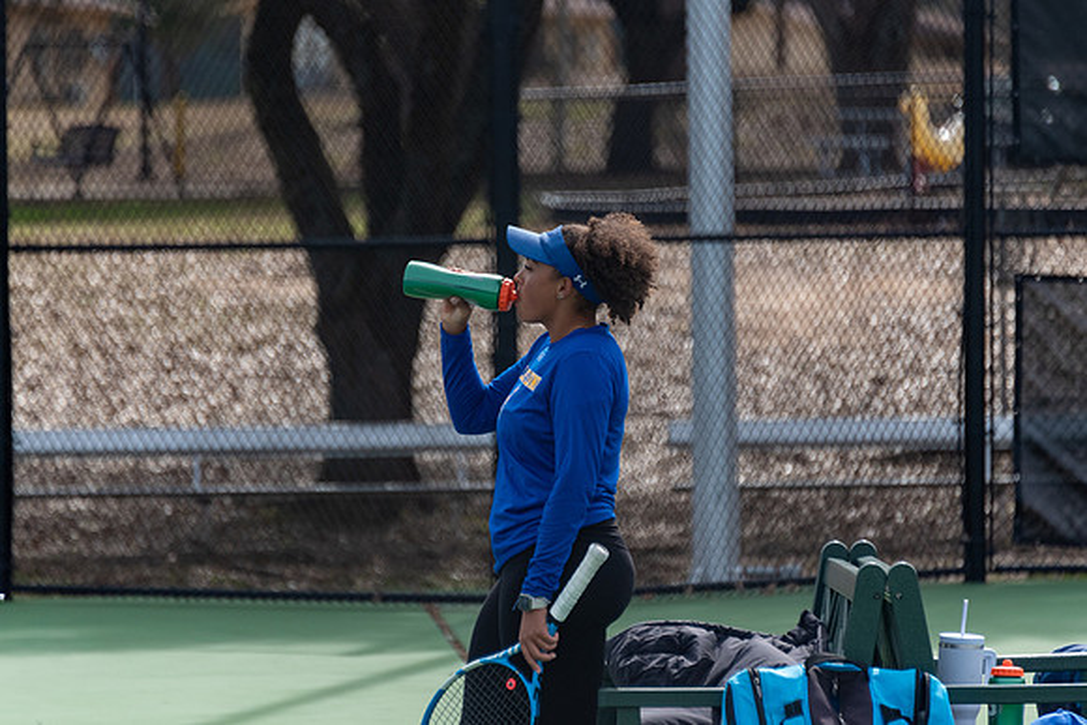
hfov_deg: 7.2
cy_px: 325
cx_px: 572
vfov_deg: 4.8
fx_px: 8607
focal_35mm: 285
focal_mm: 250
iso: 640
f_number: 5.6
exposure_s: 1/2000
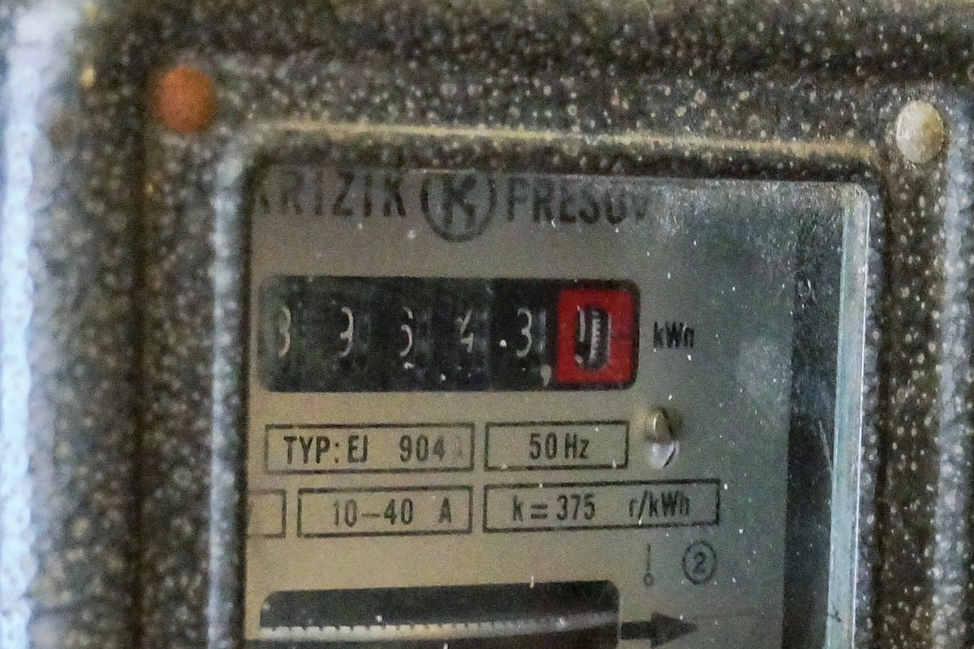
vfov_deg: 8.4
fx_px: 4410
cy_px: 663
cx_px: 783
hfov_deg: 12.5
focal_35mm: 163
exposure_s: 1/60
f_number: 5.6
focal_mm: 38
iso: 3200
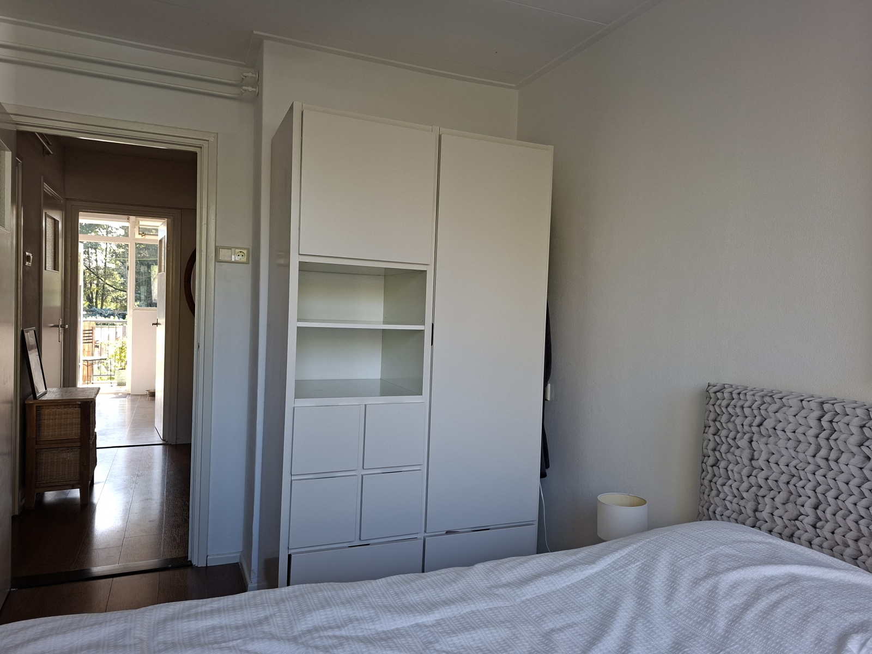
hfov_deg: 73.9
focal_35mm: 23
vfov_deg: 58.9
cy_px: 327
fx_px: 579
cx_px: 436
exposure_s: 1/100
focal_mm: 5.54
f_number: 1.8
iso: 64
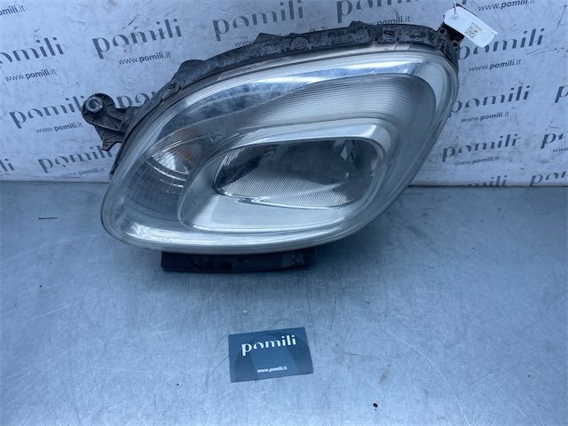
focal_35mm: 26
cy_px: 213
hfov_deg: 67.3
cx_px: 284
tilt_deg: -43.8
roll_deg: -3.8
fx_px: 427
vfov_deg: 53.1
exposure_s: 1/973
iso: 32
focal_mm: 4.25
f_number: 1.8
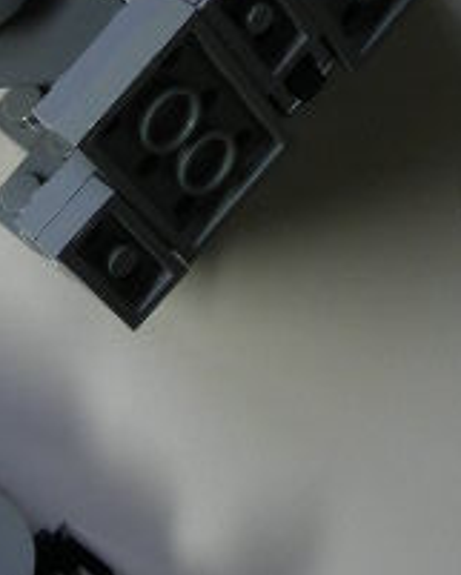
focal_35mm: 118
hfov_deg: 12.9
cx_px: -6
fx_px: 2011
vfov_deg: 16.2
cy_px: 140
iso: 50
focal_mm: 6.3
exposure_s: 1/30
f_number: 3.2
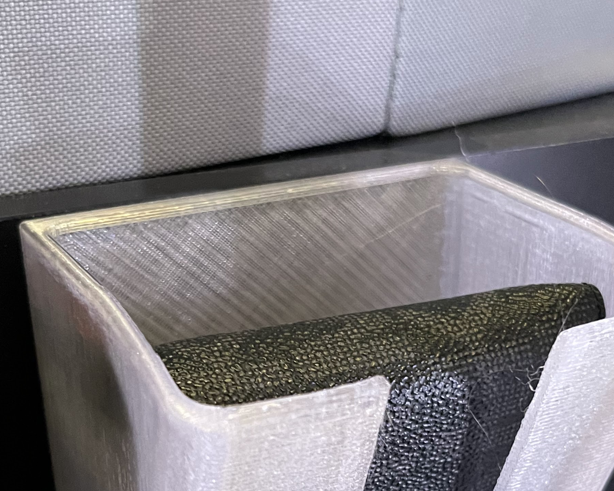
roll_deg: -0.2
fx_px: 1036
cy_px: 406
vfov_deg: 26.1
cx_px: 357
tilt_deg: -26.5
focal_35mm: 57
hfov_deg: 33.0
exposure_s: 1/60
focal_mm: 5.1
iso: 500
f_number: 1.6
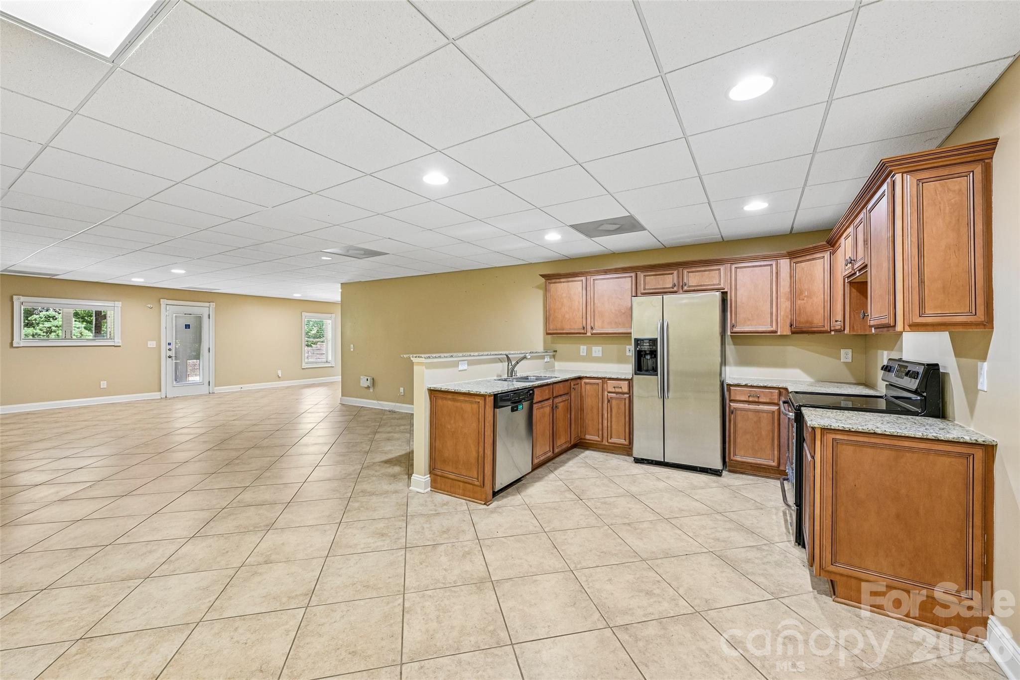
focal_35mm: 14
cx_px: 510
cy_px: 340
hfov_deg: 104.3
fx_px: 397
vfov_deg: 81.2
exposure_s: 1/5
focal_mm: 14
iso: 400
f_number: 8
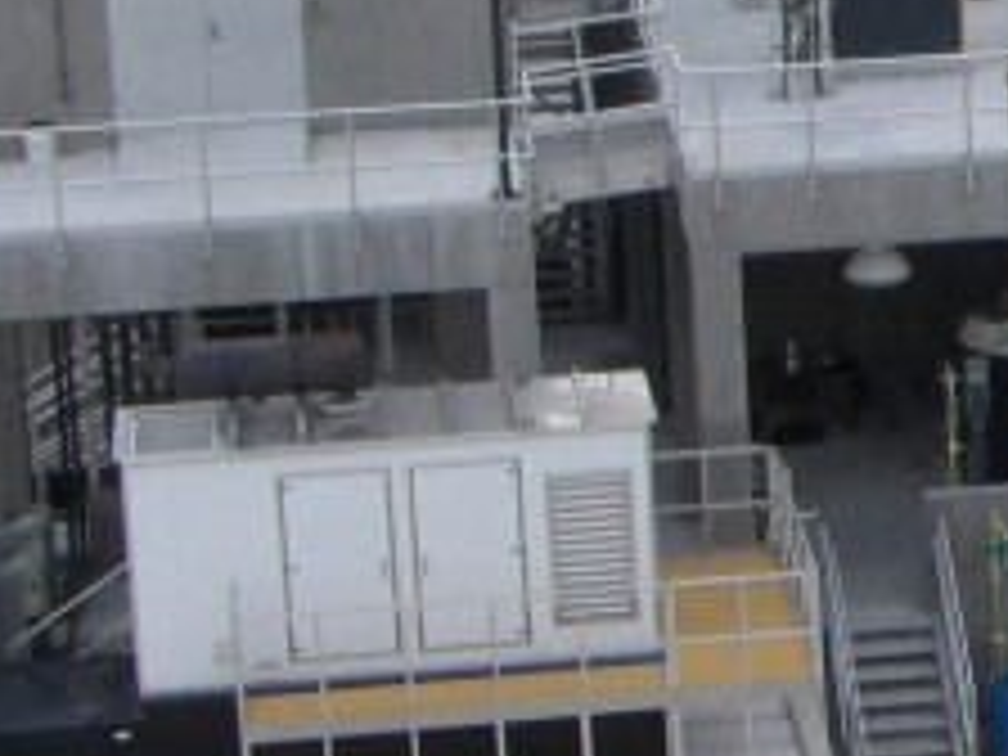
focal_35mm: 170
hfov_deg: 11.1
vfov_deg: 8.7
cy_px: 356
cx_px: 1598
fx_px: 4950
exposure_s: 1/200
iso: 64
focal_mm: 6.3
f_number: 4.6
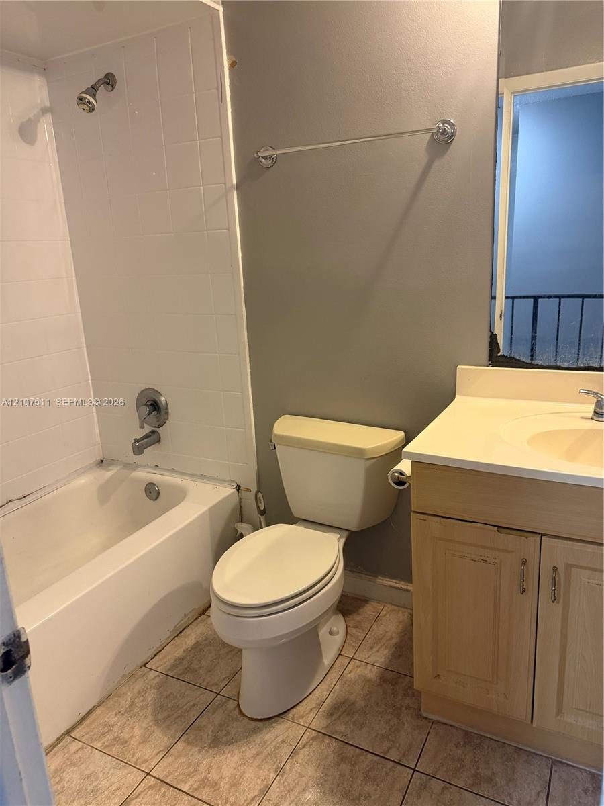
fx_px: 558
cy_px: 403
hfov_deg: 56.8
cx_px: 302
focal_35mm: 24
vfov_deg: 71.6
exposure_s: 1/60
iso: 320
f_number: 1.78
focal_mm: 6.76
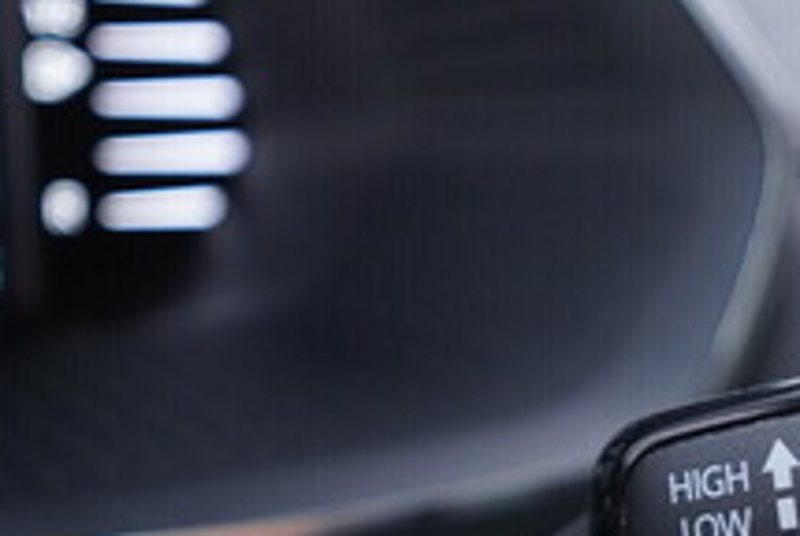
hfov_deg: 21.0
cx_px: 878
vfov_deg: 14.7
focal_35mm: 92
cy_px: 530
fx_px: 2047
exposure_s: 1/40
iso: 400
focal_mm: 24
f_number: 2.8
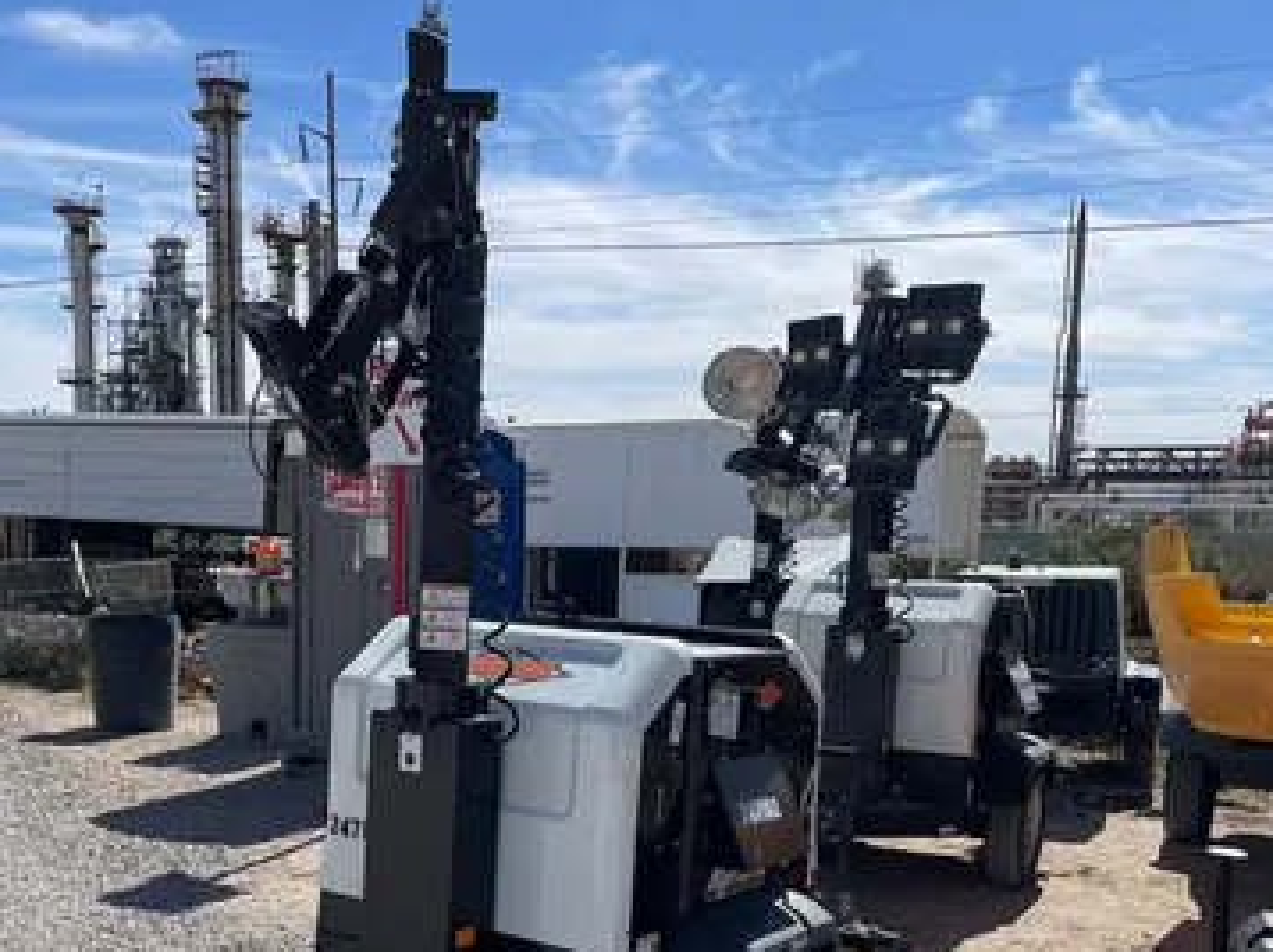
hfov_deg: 46.3
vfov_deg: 35.2
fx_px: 1470
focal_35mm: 40
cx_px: 462
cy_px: 698
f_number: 1.6
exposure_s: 1/5556
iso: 32
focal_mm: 4.2
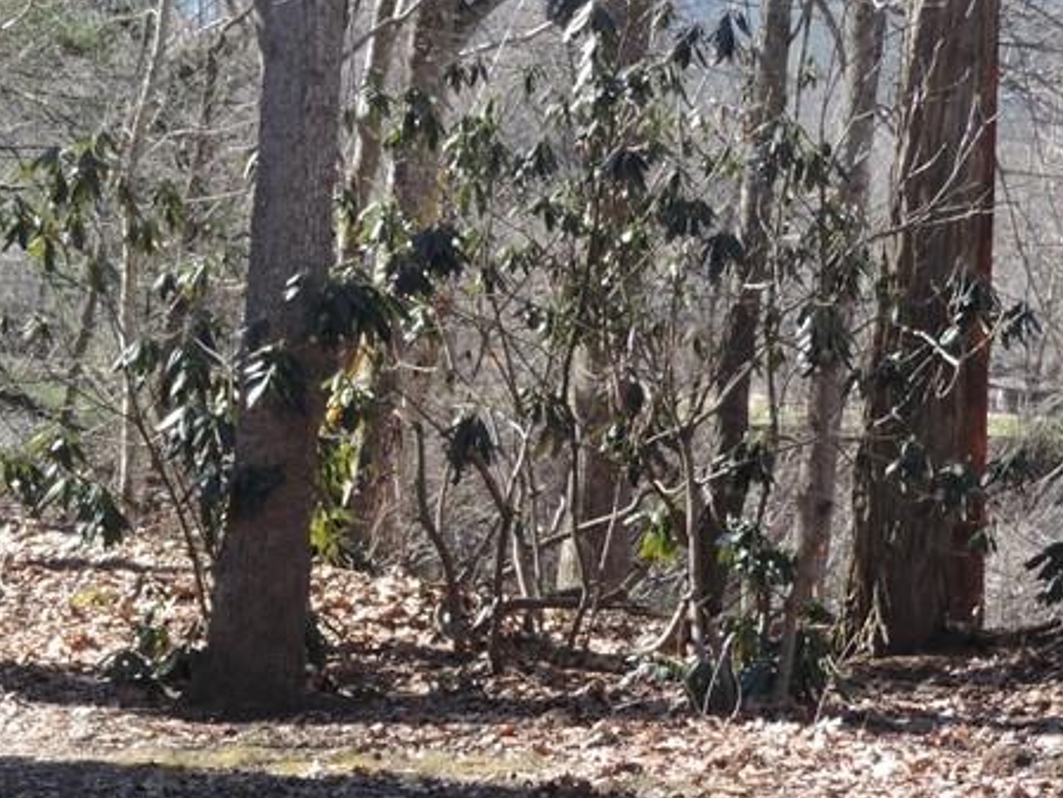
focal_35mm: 114
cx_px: 135
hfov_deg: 17.1
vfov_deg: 13.0
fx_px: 3502
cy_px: 559
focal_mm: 8.9
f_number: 3.6
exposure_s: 1/160
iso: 80
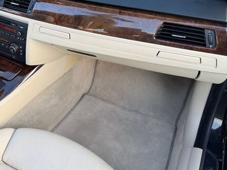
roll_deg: +4.6
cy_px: 60
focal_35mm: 40
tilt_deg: -34.4
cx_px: 49
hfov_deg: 44.7
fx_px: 262
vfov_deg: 35.7
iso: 80
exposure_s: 1/121
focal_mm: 6.76
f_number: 1.78
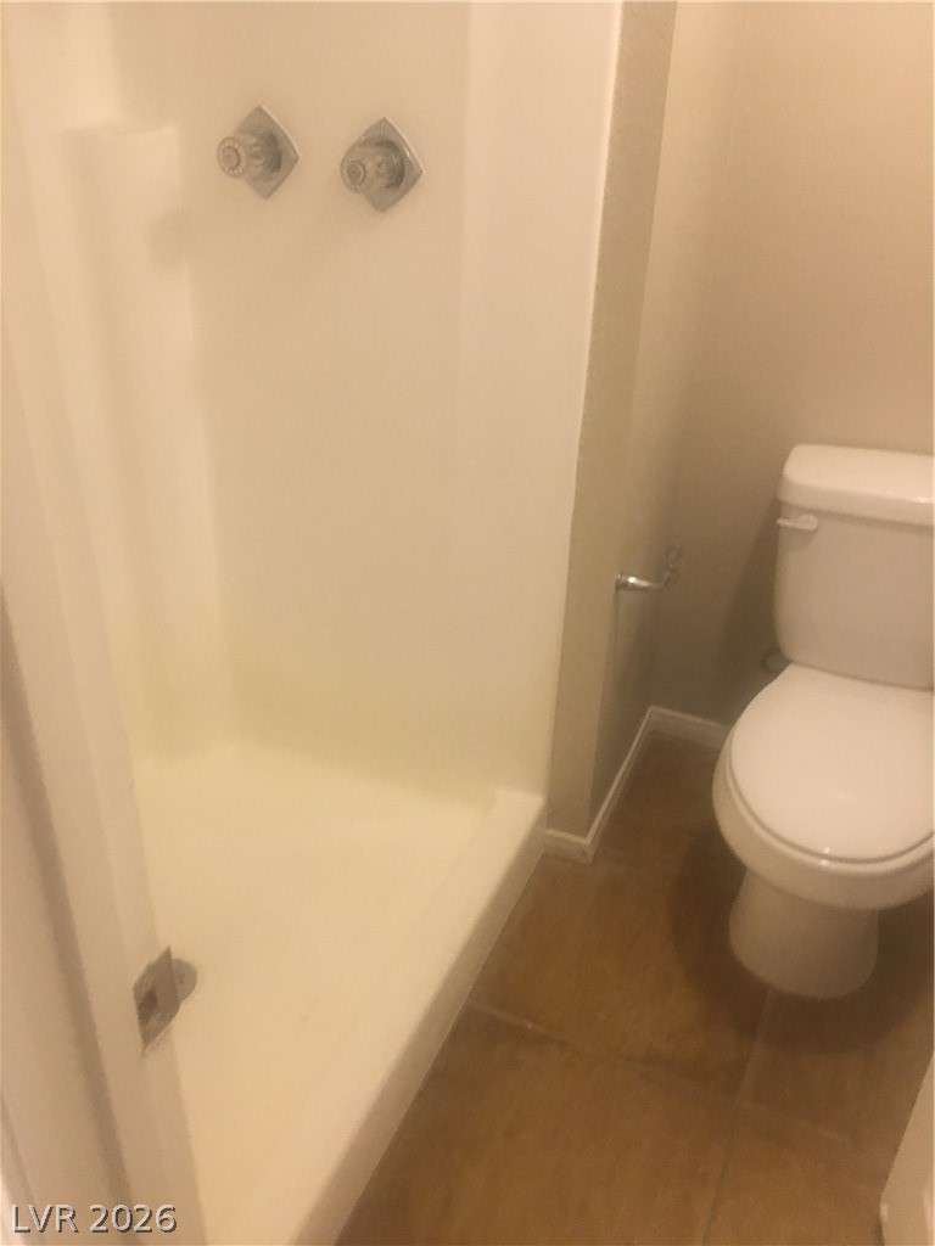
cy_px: 623
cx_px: 468
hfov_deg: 48.2
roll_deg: -0.4
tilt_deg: -29.7
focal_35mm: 29
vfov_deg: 61.7
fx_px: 1044
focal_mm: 4.15
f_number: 2.2
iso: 125
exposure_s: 1/30
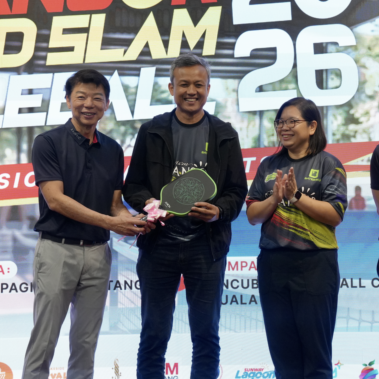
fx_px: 1214
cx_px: 256
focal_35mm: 98
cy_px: 178
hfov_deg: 17.7
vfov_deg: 17.7
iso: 1250
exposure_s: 1/100
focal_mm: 48
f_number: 4
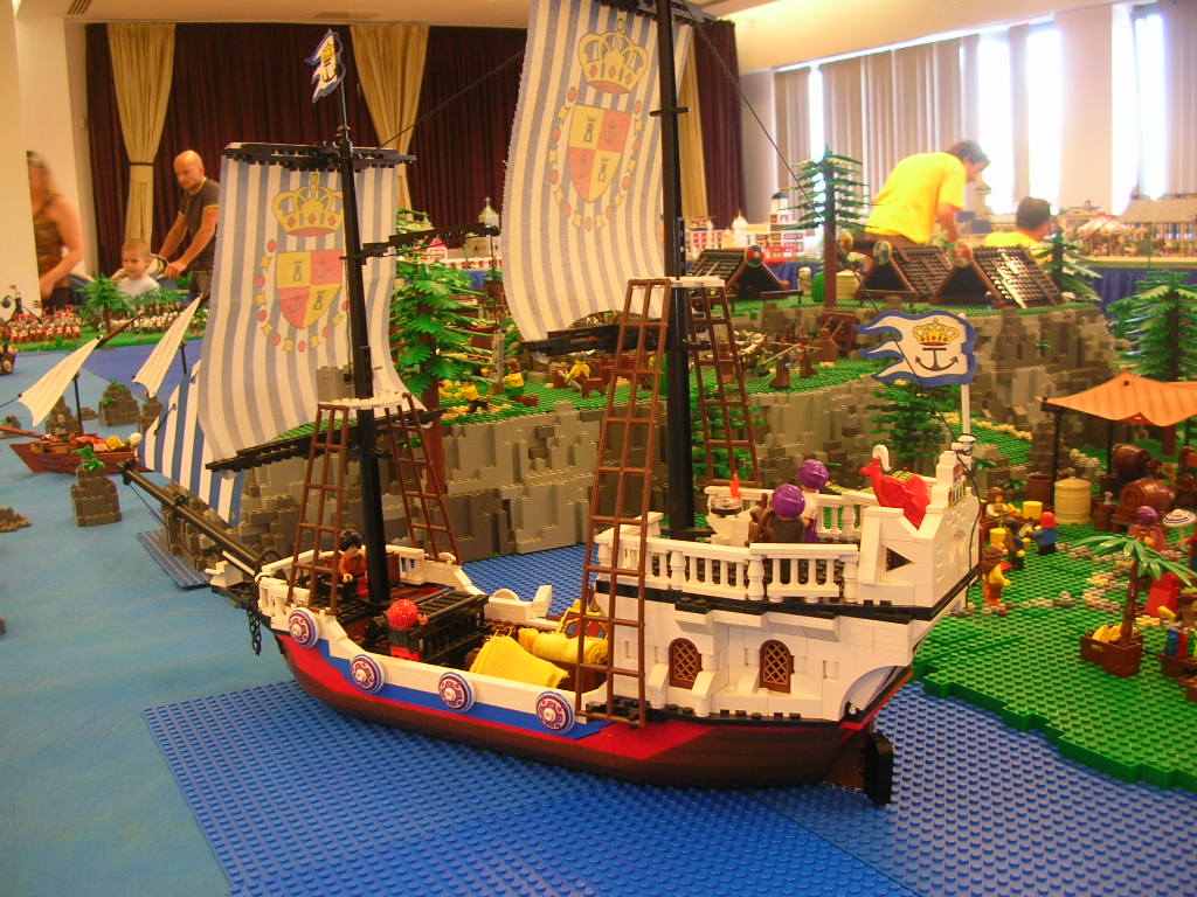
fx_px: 1210
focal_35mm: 35
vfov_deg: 40.7
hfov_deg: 52.6
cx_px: 598
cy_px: 448
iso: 50
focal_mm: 5.8
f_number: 2.8
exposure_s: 1/7.7
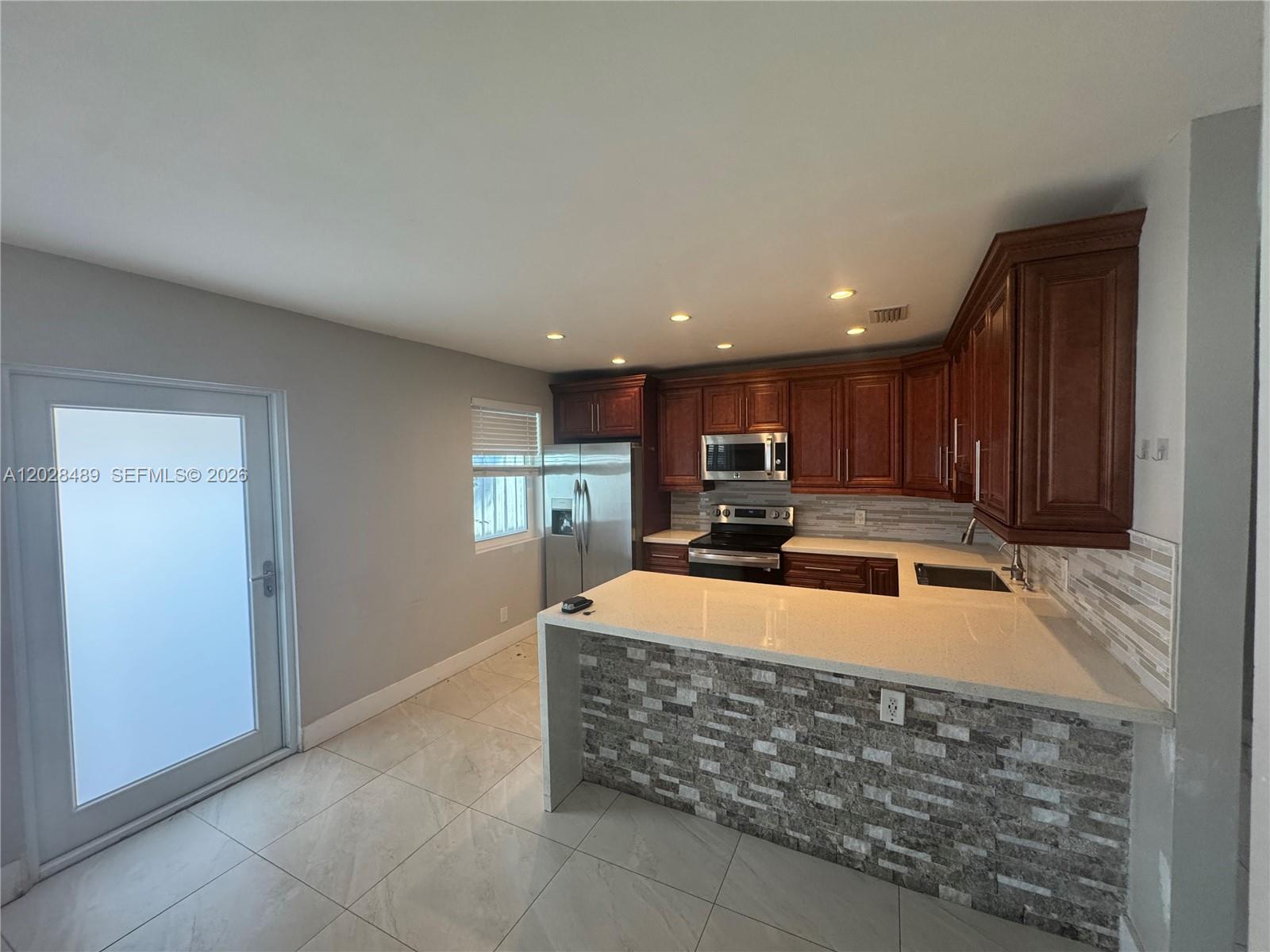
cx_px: 635
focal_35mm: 14
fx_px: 514
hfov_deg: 102.1
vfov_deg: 85.7
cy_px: 476
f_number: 2.2
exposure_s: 1/120
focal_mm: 2.22
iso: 250
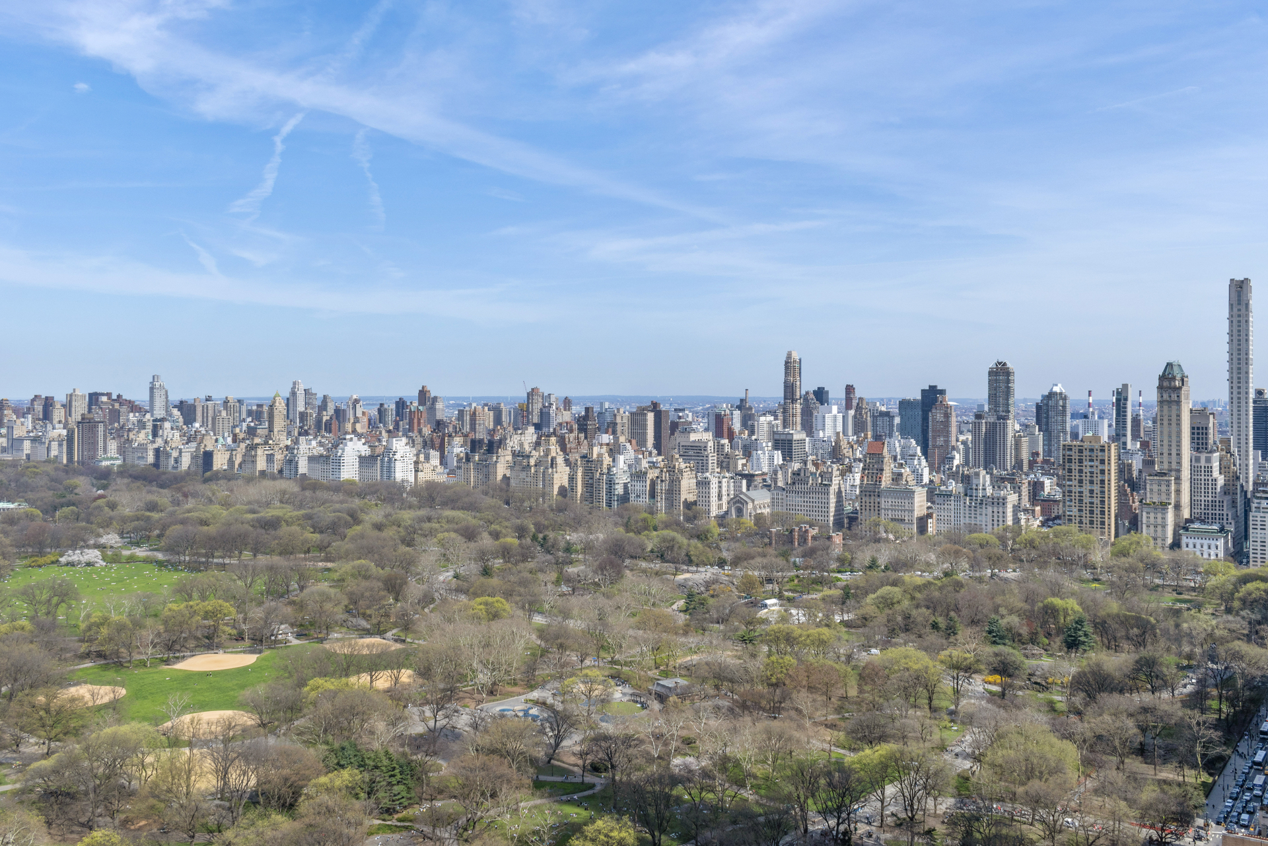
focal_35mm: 32
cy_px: 423
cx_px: 634
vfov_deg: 41.7
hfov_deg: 59.5
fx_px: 1109
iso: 100
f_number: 8
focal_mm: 21
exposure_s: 1/125
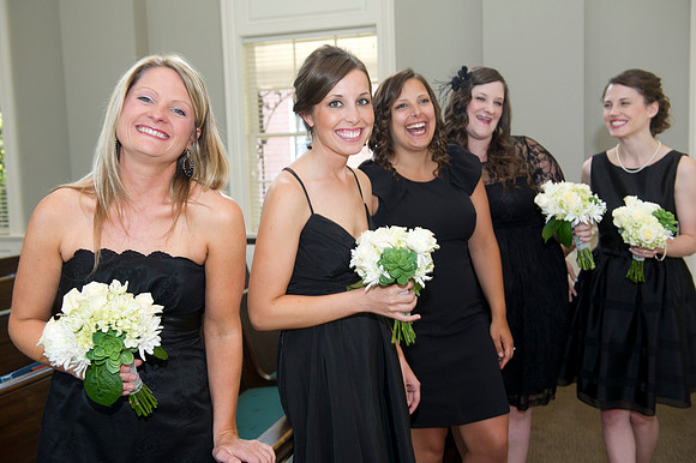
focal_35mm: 40
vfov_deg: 33.4
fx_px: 773
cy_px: 232
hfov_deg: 48.5
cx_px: 348
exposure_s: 1/100
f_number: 5
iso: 800
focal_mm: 40
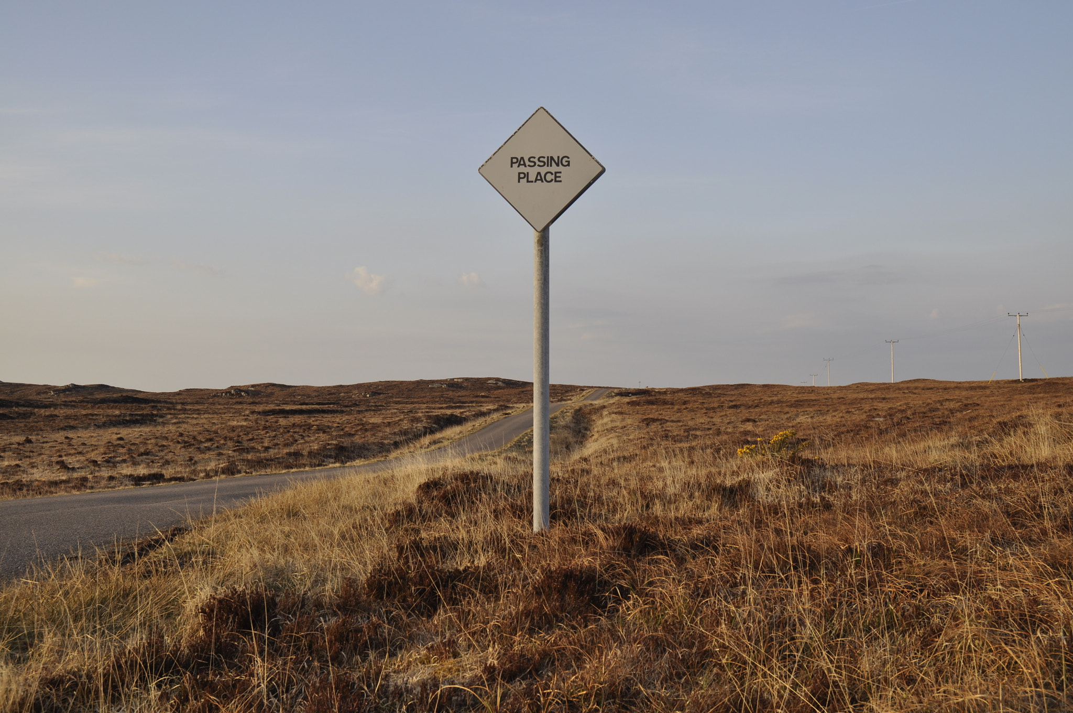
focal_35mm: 38
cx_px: 536
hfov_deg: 51.3
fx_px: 1116
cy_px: 356
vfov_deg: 35.4
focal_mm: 25
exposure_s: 1/200
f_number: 7.1
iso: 200
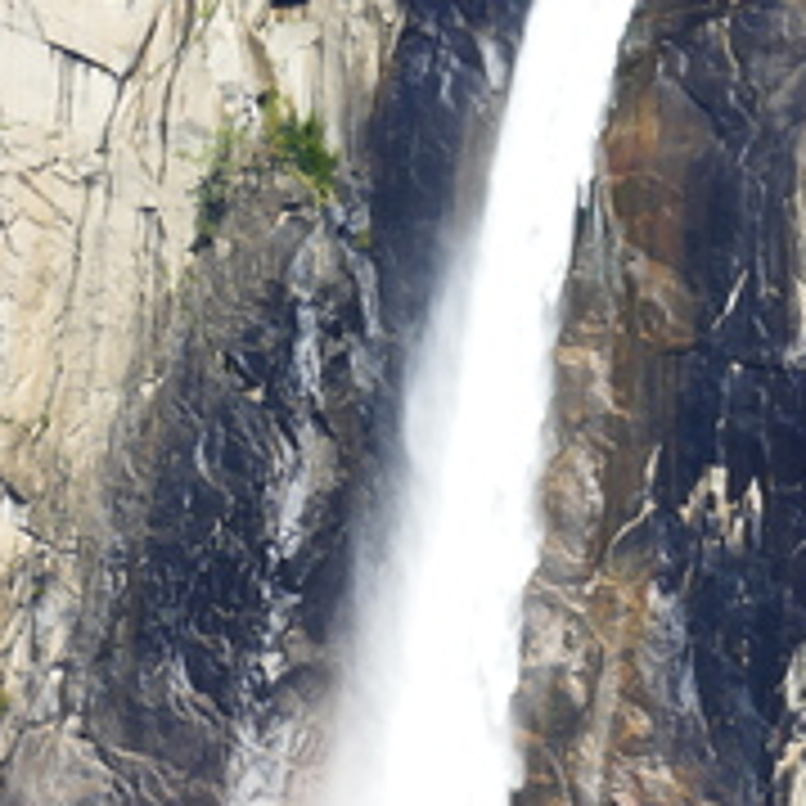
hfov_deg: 2.8
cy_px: 847
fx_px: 16254
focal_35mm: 617
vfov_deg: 2.8
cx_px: 430
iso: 125
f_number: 4
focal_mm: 91.1
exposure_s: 1/1000
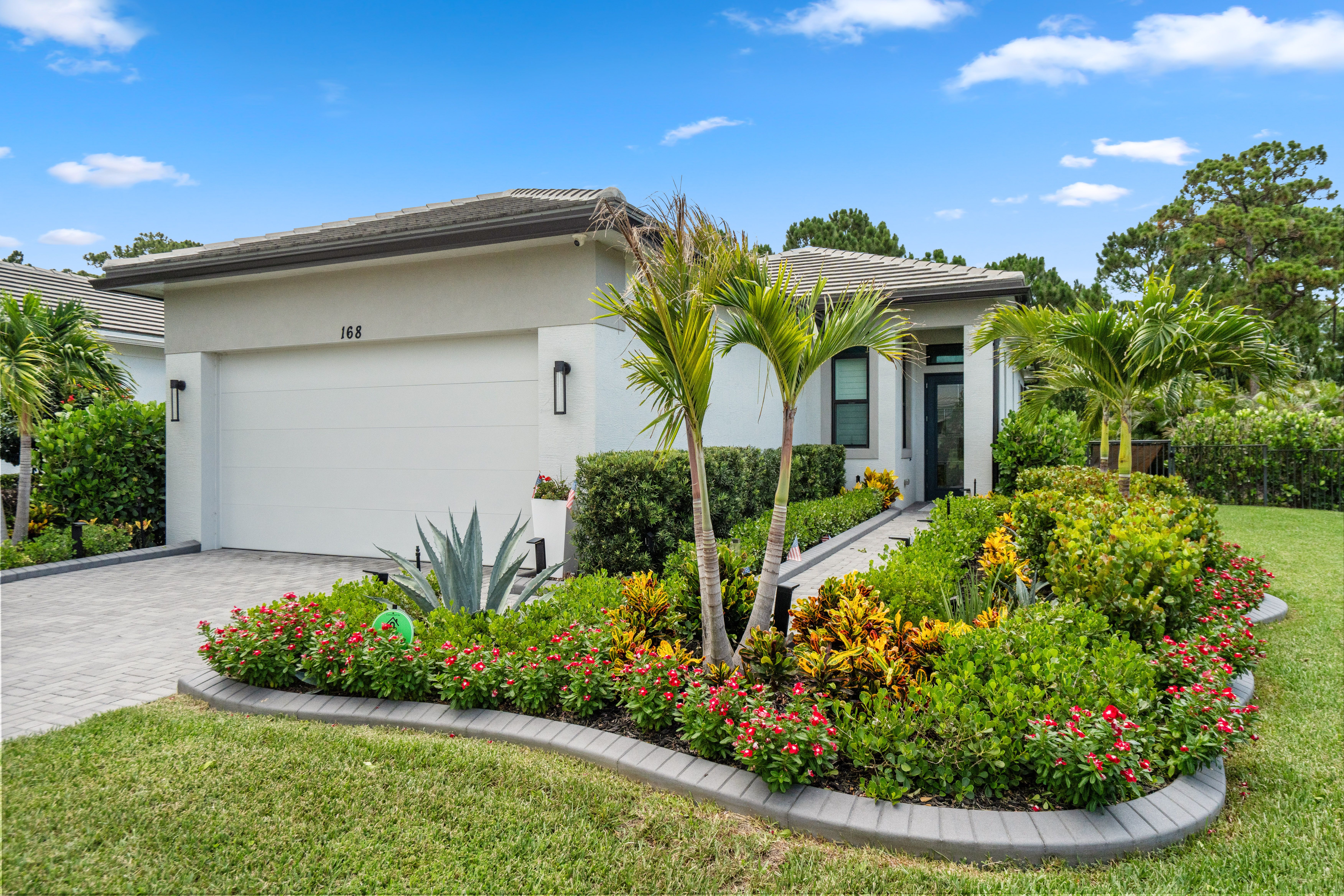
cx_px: 672
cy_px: 448
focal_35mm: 22
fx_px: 821
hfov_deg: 78.6
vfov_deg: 57.2
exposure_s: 1/250
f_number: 8
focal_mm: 22
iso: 800
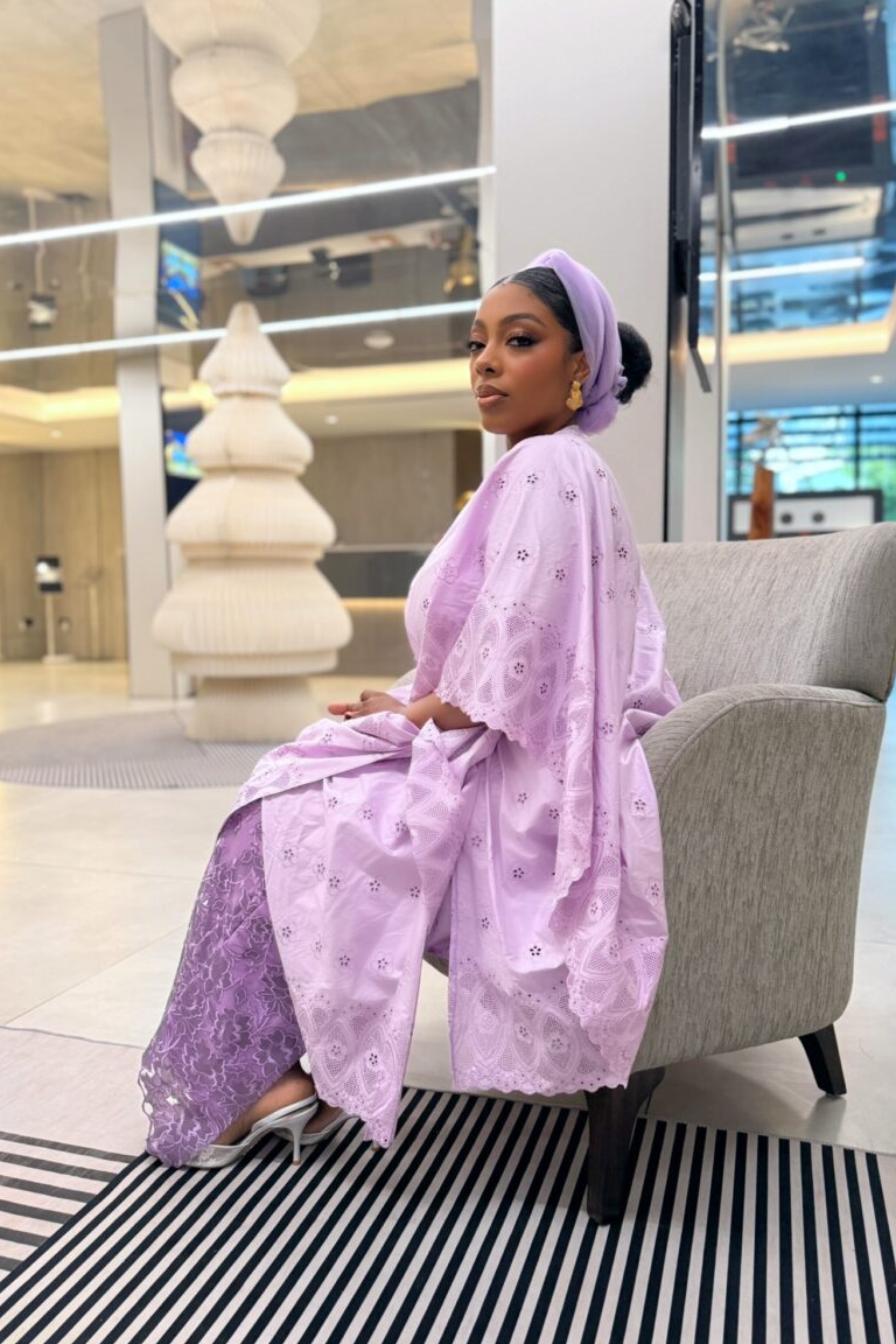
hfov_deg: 49.5
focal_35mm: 26
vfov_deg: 69.4
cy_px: 652
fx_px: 971
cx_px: 462
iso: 320
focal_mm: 6.76
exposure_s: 1/100
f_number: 1.78
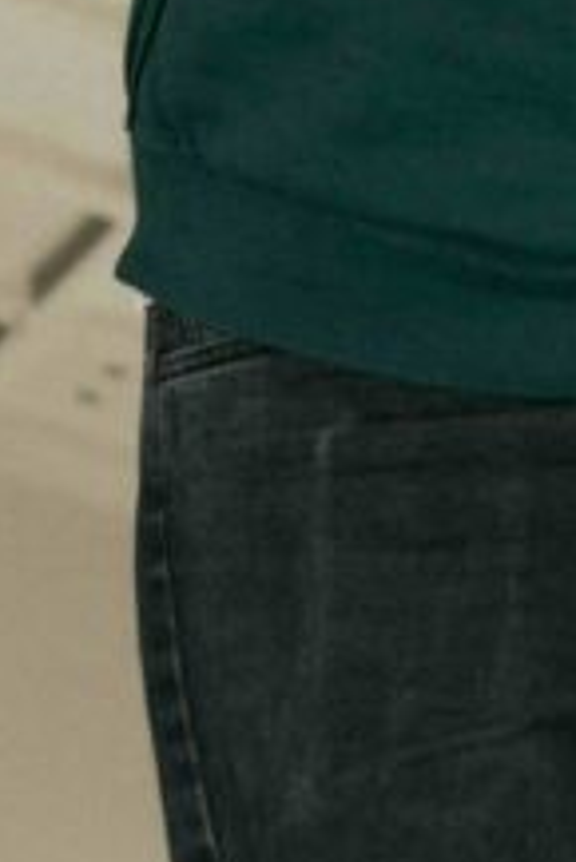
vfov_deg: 8.4
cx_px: 566
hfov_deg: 5.6
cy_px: 350
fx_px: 5870
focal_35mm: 245
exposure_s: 1/125
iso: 100
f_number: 3.5
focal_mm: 35
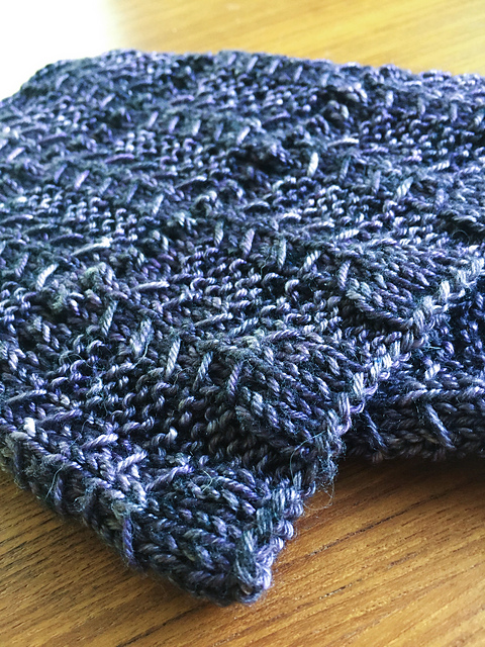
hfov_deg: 48.2
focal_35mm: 29
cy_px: 324
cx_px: 242
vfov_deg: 61.7
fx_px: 542
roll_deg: +17.4
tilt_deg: -43.8
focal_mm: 4.15
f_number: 2.2
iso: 250
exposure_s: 1/20
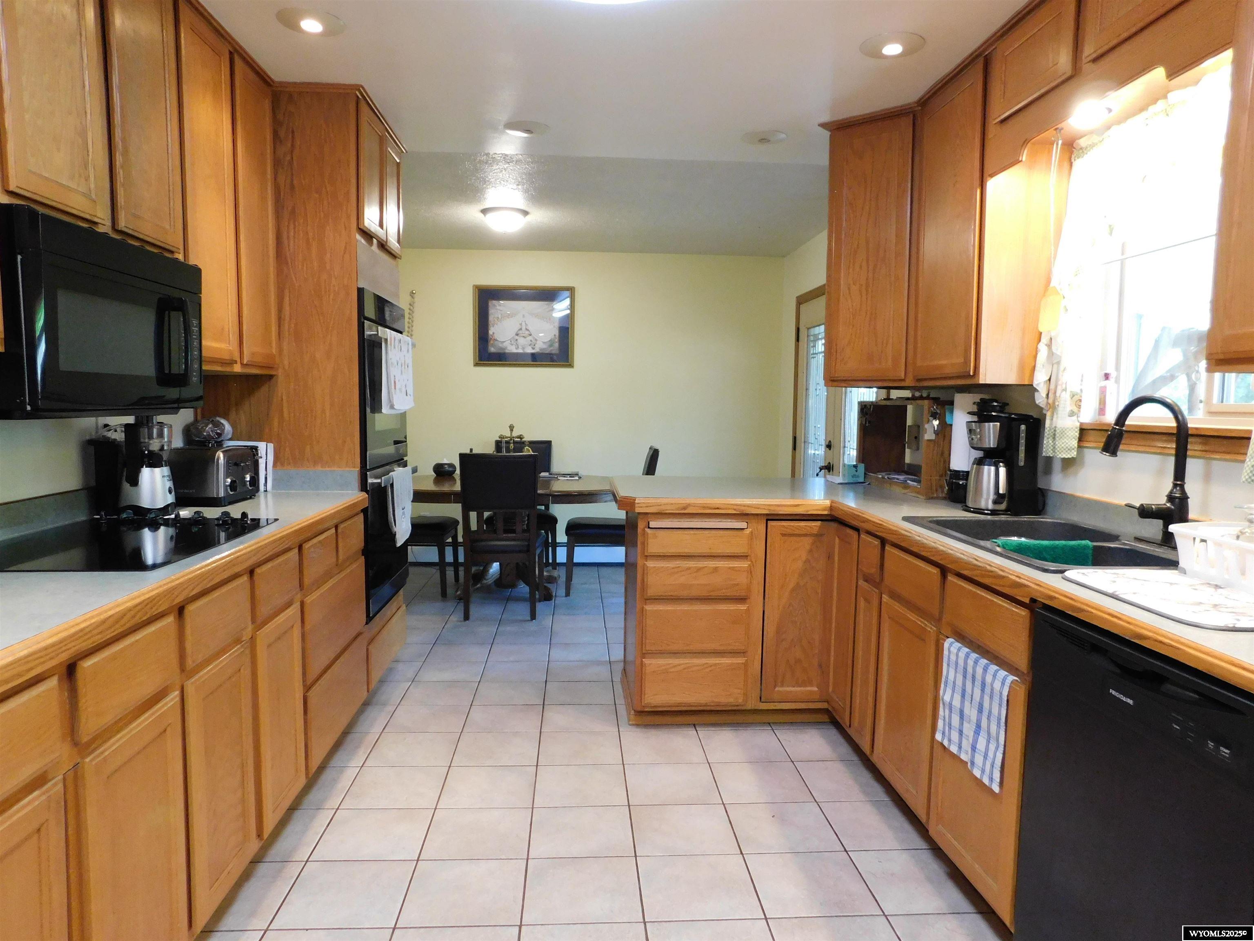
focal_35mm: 23
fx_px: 833
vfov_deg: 58.9
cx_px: 627
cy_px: 470
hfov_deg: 73.9
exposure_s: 1/25
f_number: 3
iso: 400
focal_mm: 4
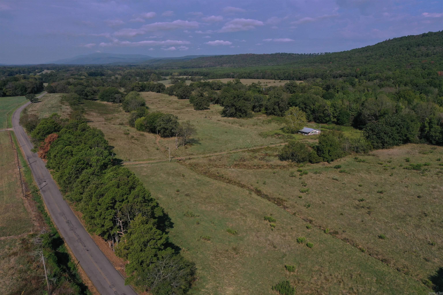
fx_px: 345
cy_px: 148
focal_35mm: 28
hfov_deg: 65.5
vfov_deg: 46.4
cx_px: 222
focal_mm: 10.26
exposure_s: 1/800
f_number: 6.3
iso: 100
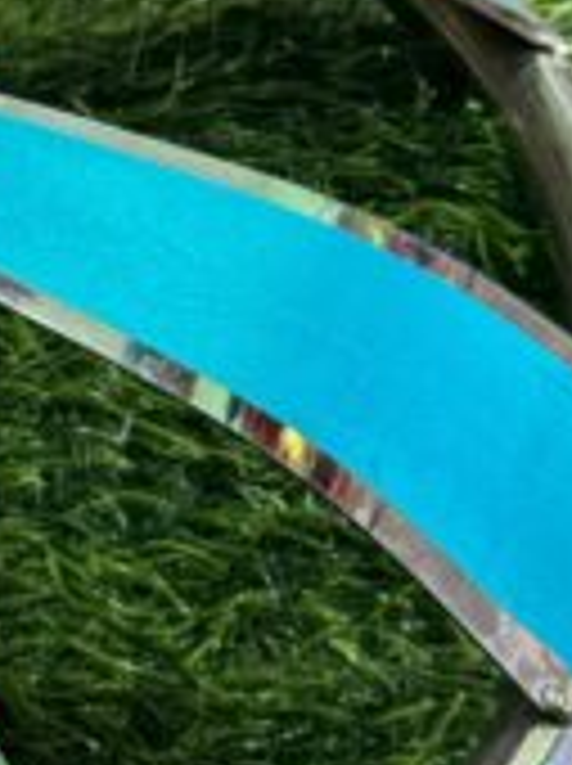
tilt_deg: -7.0
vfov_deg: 8.6
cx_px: -581
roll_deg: -0.6
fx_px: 4992
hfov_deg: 6.4
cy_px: -252
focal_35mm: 226
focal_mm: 6.76
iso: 50
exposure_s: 1/50
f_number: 1.78
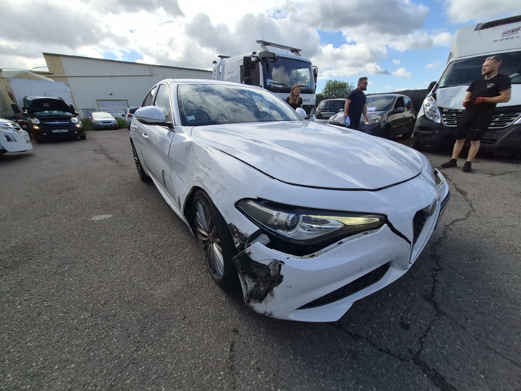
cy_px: 196
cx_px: 260
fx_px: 196
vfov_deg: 89.9
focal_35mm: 13
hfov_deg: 106.2
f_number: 2.2
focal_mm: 1.74
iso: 40
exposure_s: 1/2000
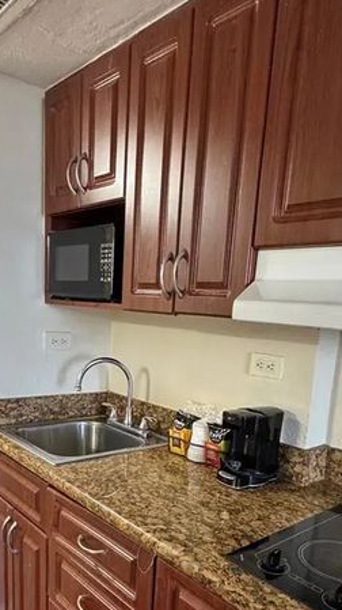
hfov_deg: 40.1
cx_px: 179
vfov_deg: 64.0
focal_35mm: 29
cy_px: 418
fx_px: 468
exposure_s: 1/60
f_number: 2.2
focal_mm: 2.22
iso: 500
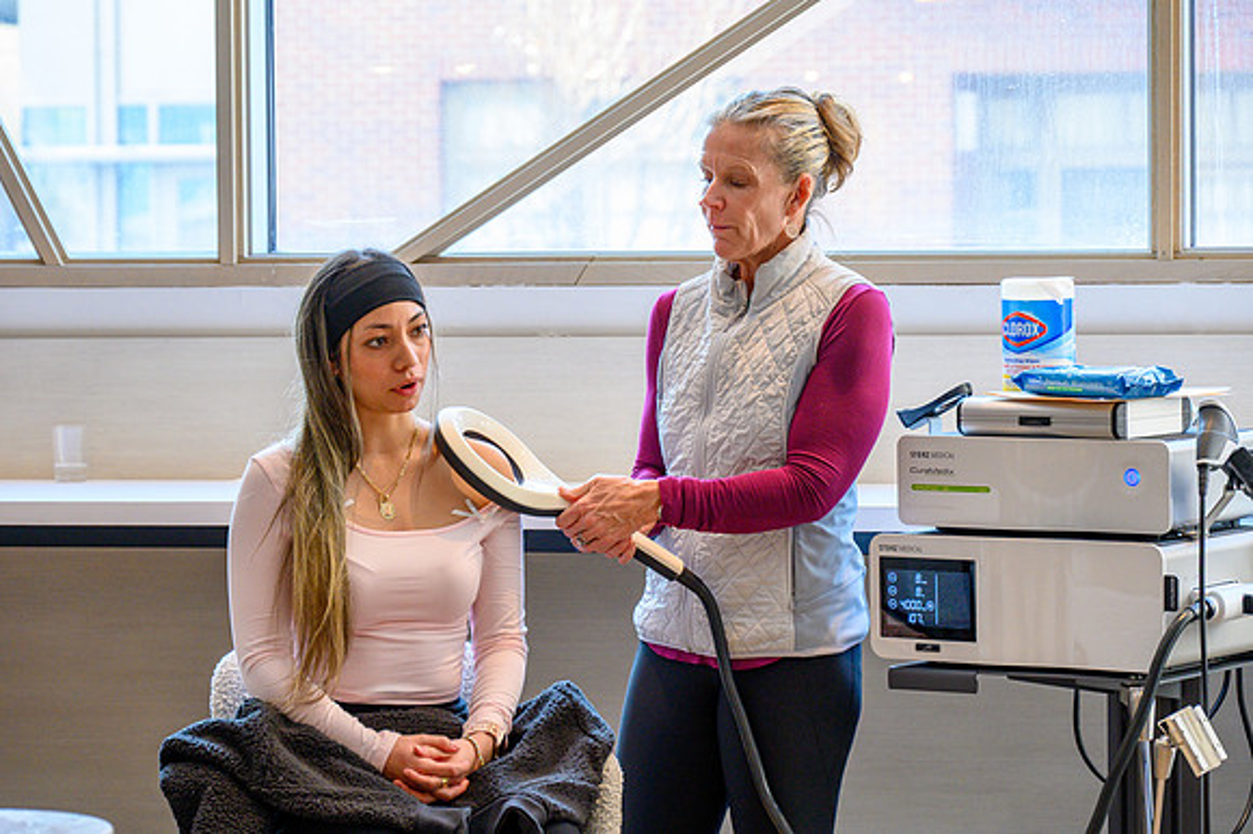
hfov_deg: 16.7
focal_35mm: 123
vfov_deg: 11.2
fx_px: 4271
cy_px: 413
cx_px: 616
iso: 1600
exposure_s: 1/160
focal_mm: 120
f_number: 6.3
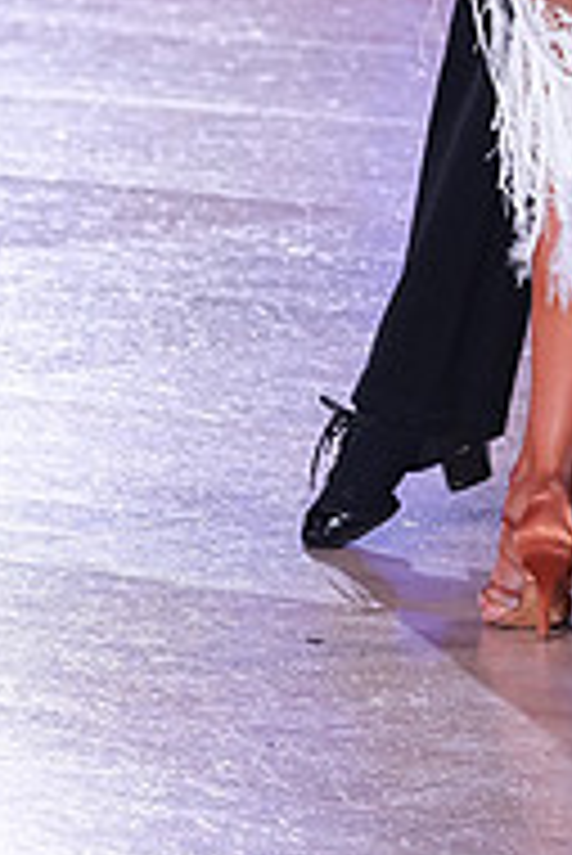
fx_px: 9515
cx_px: 448
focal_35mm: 400
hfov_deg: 3.4
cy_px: -158
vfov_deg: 5.1
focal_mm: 131
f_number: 5.6
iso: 2500
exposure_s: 1/200
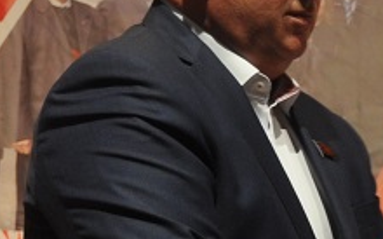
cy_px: 233
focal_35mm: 340
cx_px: 407
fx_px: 3545
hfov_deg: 6.2
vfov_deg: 3.8
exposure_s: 1/30
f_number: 5.6
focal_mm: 38
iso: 320
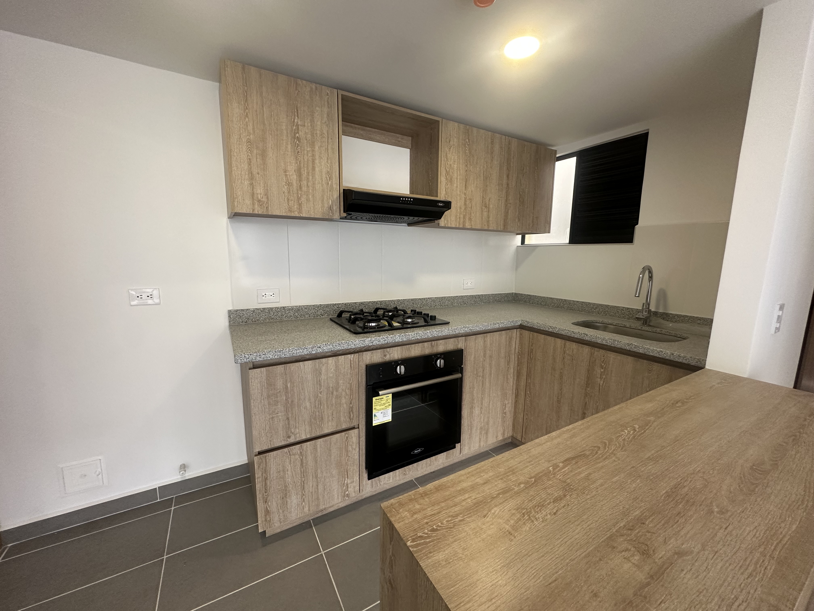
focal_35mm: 14
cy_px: 306
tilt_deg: -8.9
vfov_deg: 85.7
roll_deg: -1.7
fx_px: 329
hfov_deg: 102.1
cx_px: 407
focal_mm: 2.22
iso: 200
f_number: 2.2
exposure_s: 1/99
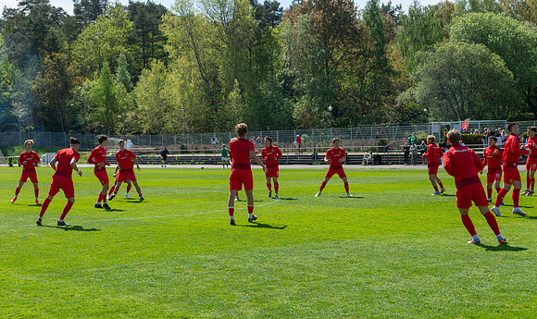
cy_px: 196
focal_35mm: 63
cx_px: 243
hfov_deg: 32.7
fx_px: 916
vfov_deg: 19.8
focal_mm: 56
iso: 140
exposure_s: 1/800
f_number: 4
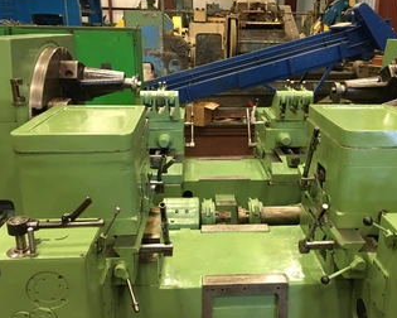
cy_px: 155
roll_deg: -1.6
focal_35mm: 36
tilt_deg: -15.3
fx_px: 423
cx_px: 231
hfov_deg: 50.1
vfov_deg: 41.2
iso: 200
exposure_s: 1/24
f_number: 2.2
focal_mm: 4.15
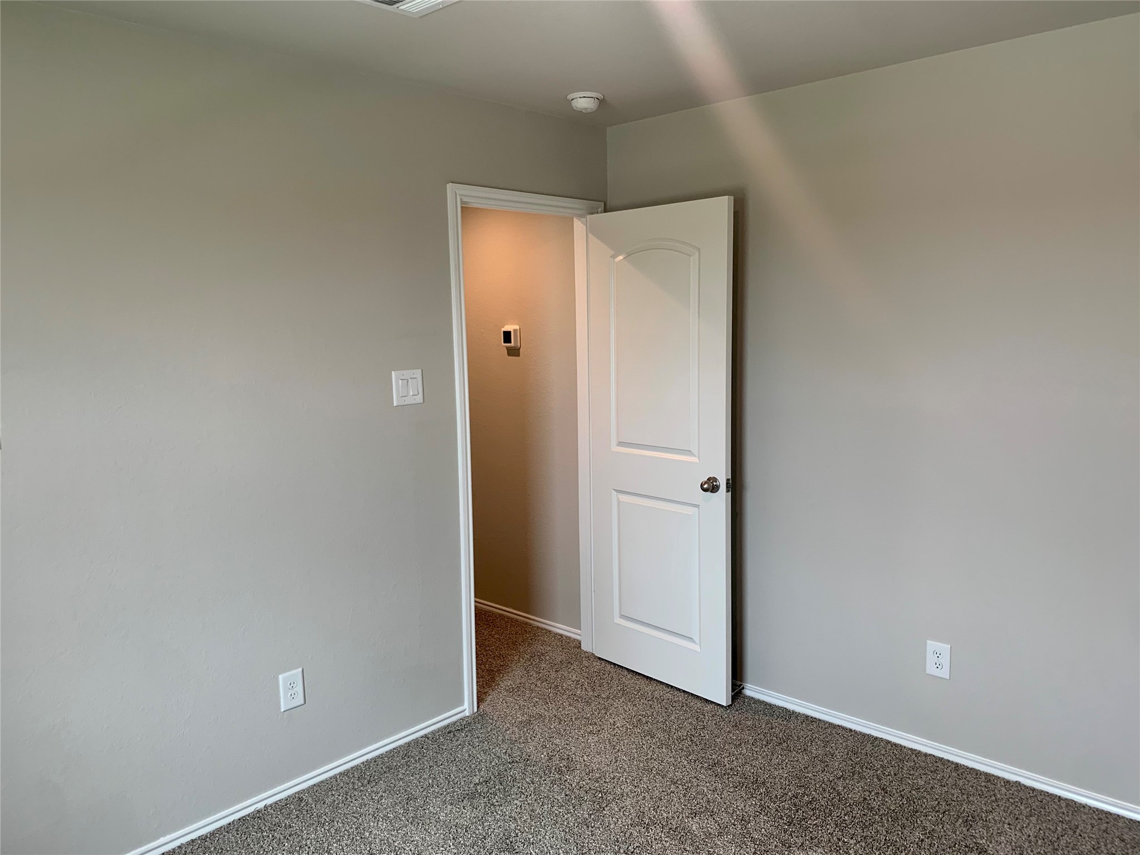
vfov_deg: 53.1
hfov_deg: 67.3
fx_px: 856
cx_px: 570
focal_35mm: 26
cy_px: 428
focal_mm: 4.25
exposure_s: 1/60
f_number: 1.8
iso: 50
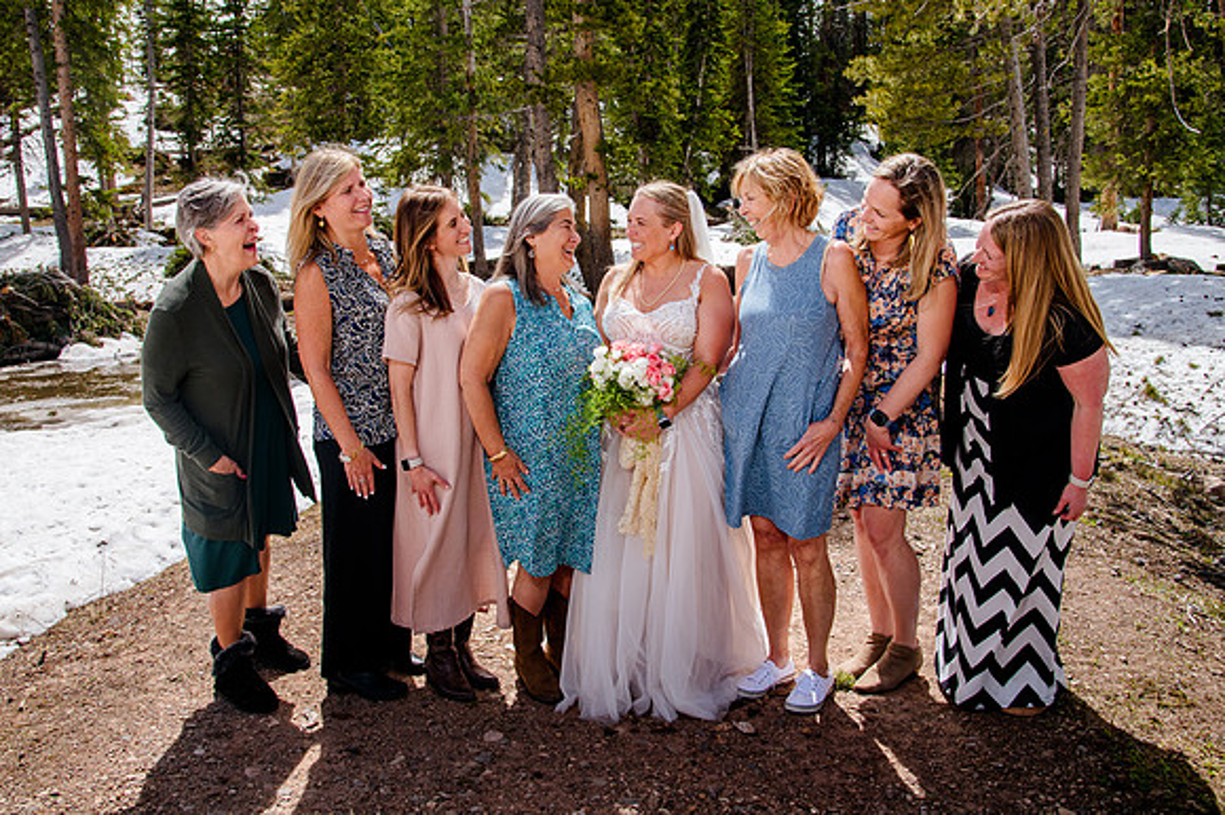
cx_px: 588
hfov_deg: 65.9
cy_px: 359
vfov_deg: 46.6
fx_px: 944
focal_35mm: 28
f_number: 7.1
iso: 400
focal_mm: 24
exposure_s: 1/320
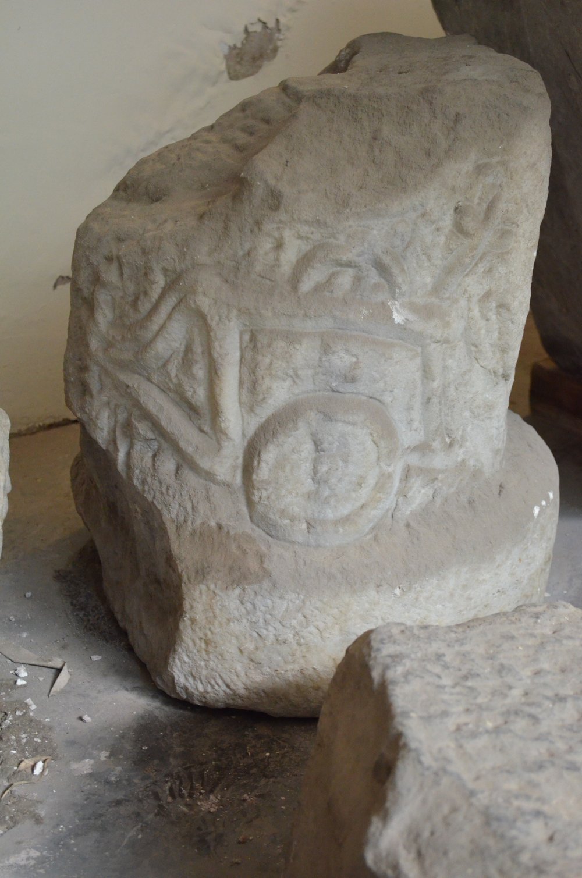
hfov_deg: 26.4
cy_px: 439
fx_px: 1242
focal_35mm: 51
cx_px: 291
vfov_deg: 38.9
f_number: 5
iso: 3200
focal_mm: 34
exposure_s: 1/25
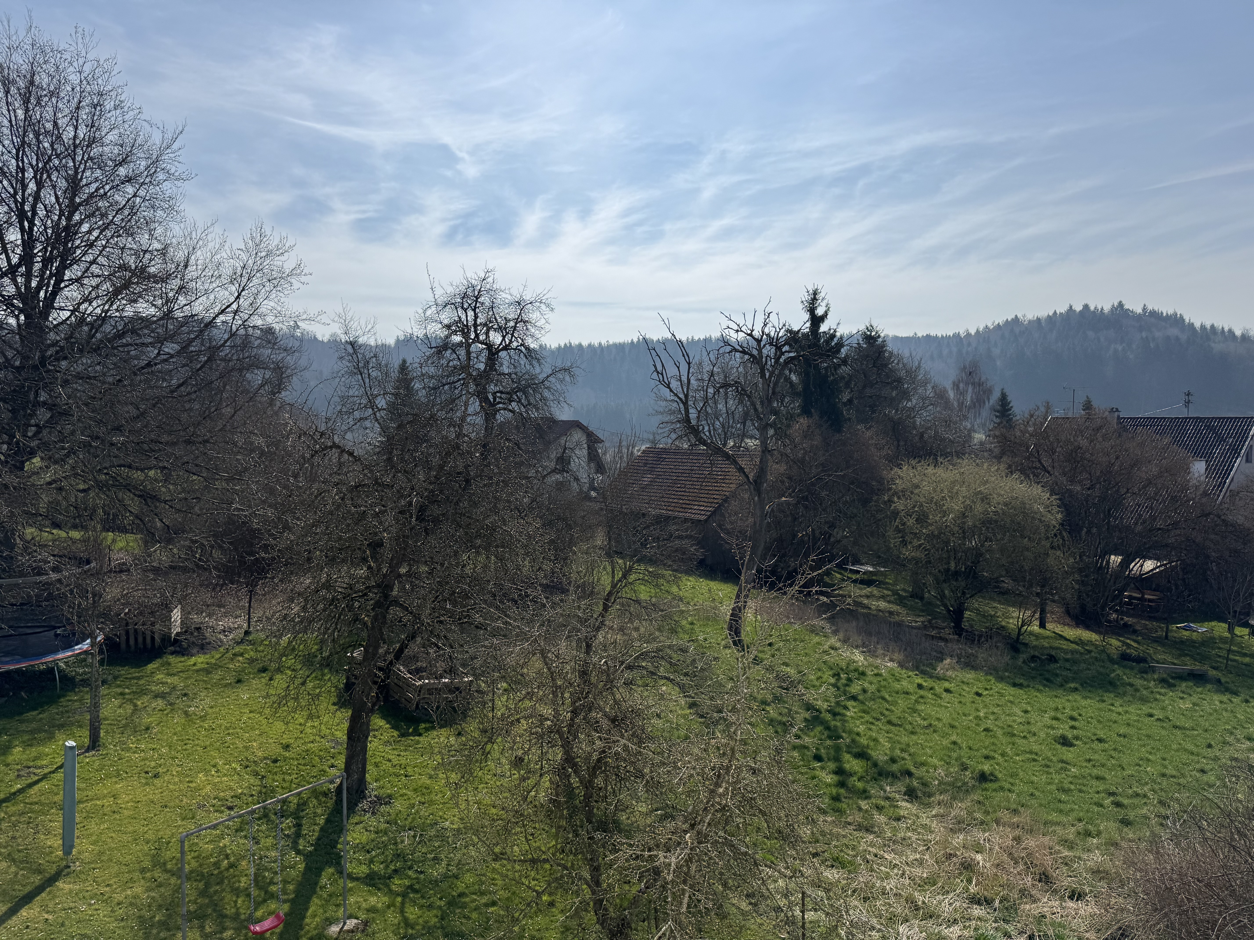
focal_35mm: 24
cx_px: 627
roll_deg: +0.3
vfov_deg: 56.8
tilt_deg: -2.5
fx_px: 869
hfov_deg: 71.6
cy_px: 470
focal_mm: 6.76
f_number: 1.78
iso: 64
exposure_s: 1/12346
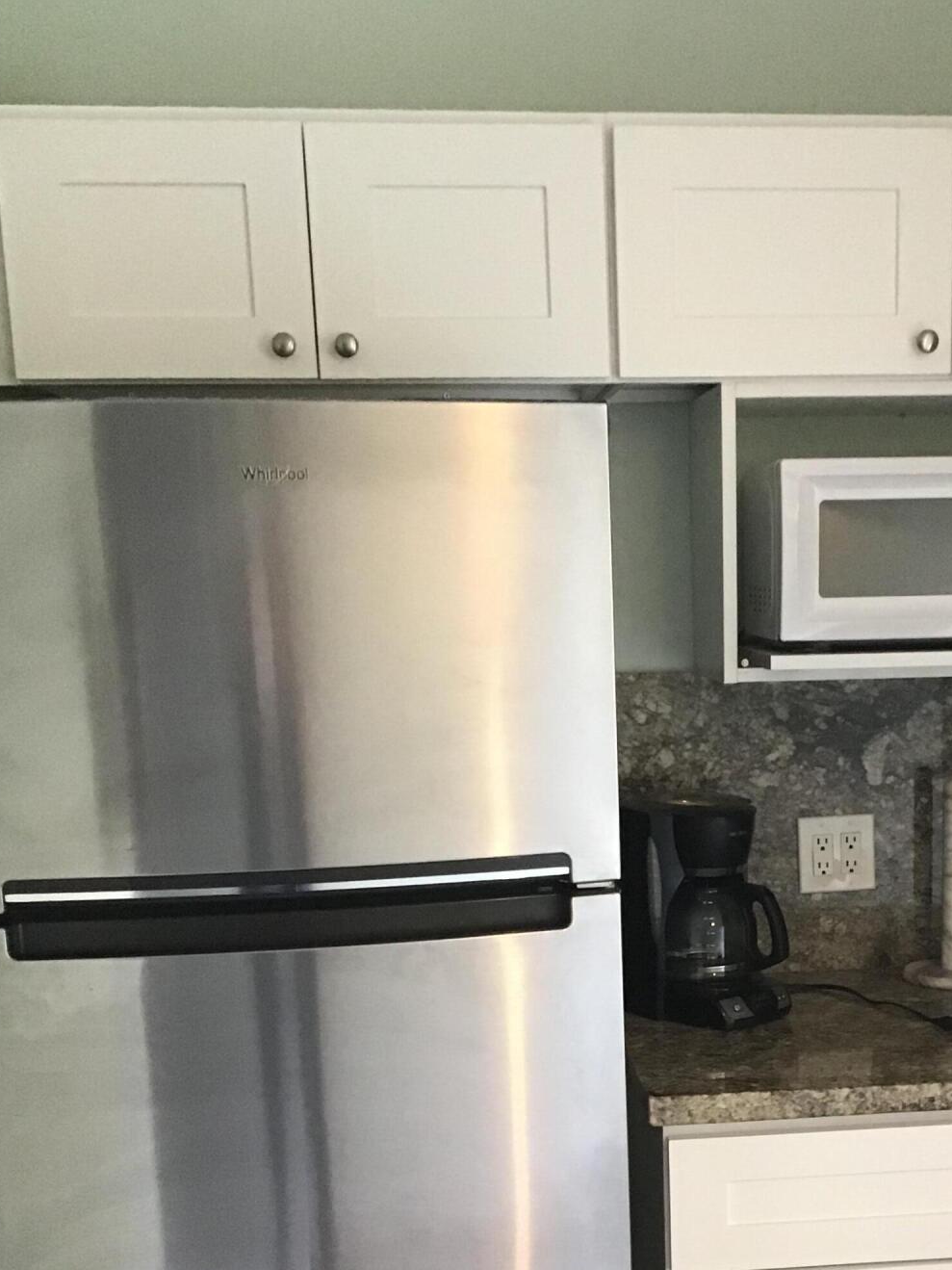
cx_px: 661
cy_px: 931
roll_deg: +1.7
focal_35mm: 47
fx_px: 1724
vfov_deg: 39.5
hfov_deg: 30.6
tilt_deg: -11.5
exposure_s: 1/30
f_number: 2.4
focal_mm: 3.3
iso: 160
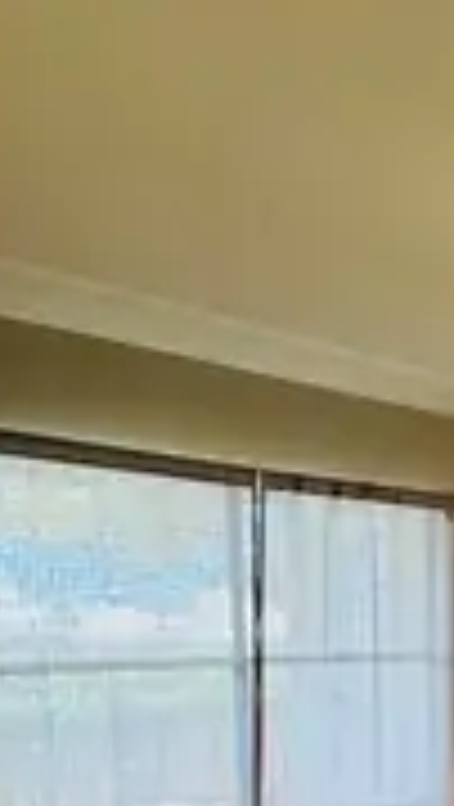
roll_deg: -2.3
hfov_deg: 27.9
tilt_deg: -9.5
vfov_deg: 52.1
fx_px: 726
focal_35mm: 34
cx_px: 611
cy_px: 702
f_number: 2.2
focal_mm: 2.22
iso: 320
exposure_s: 1/60
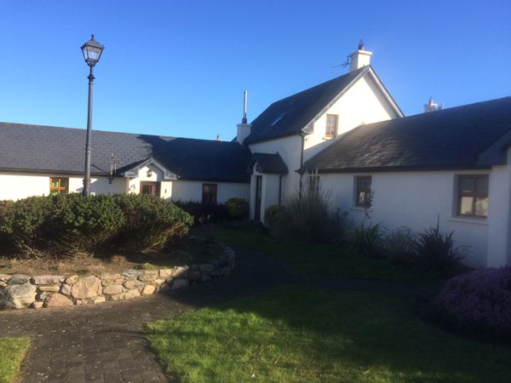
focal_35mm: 29
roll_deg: -3.2
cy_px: 192
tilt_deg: -4.2
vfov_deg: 48.2
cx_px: 256
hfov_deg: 61.7
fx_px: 428
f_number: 2.2
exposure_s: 1/1080
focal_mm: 4.15
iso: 32
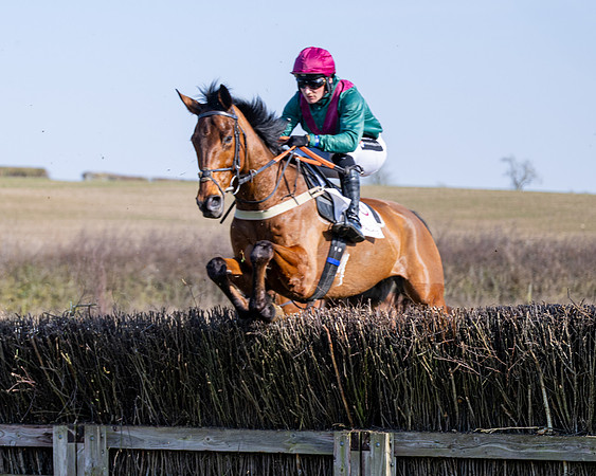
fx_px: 2585
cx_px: -68
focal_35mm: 147
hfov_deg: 12.9
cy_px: 335
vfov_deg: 10.5
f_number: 2.8
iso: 100
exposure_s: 1/1250
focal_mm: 70
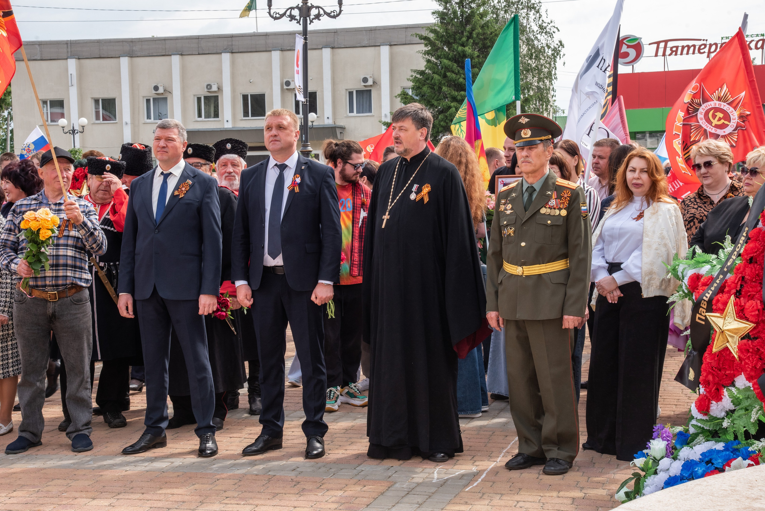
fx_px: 1328
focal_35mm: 62
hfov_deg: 32.1
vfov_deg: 21.8
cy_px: 242
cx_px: 367
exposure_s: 1/160
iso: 320
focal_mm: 58
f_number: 13
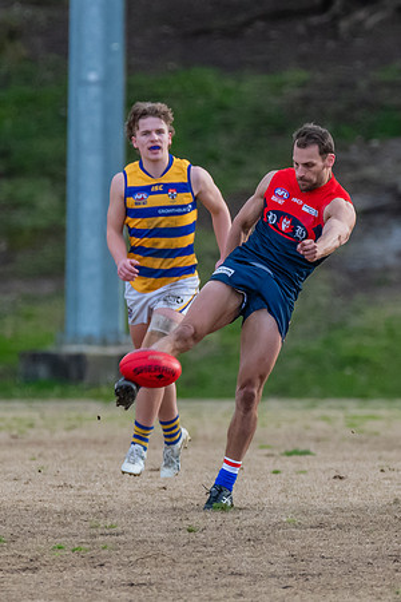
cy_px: 275
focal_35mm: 1094
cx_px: 293
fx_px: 18280
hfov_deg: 1.3
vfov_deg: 1.9
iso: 1800
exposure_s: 1/1600
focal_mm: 420
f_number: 6
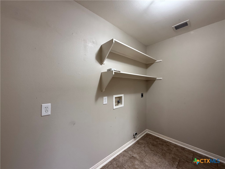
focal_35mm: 14
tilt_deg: +0.9
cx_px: 112
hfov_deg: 102.1
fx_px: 91
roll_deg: -0.2
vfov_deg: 85.7
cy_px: 84
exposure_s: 1/60
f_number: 2.2
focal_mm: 2.22
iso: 250
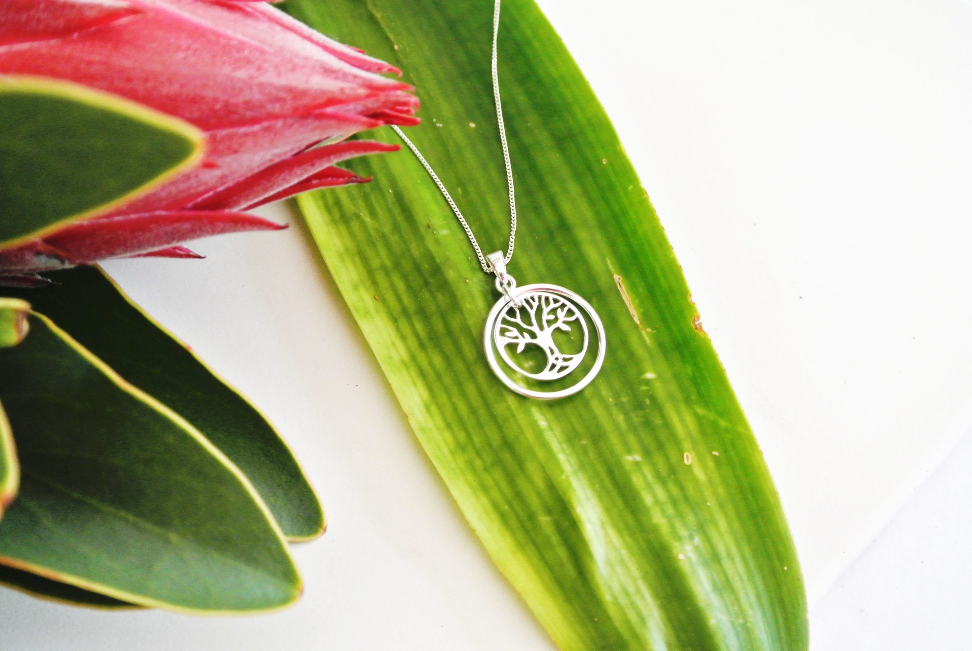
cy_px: 326
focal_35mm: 40
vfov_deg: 33.5
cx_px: 486
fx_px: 1081
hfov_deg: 48.4
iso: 800
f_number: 4.2
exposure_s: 1/100
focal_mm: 15.1
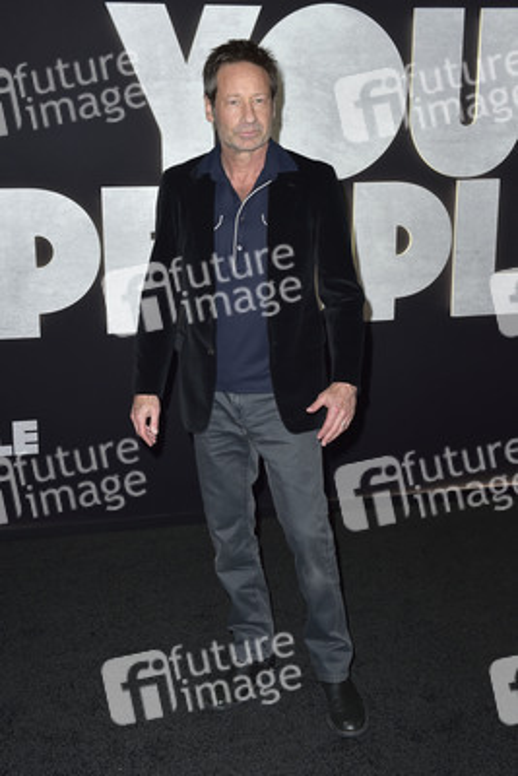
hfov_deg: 28.1
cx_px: 259
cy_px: 388
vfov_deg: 41.1
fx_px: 1035
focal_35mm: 48
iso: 500
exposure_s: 1/250
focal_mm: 48
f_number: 6.3
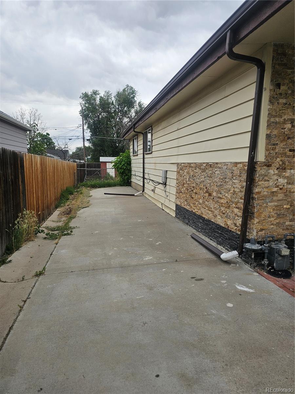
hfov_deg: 58.9
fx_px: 261
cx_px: 148
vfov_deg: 73.9
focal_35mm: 23
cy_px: 197
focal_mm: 6.3
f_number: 1.7
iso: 10
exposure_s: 1/468
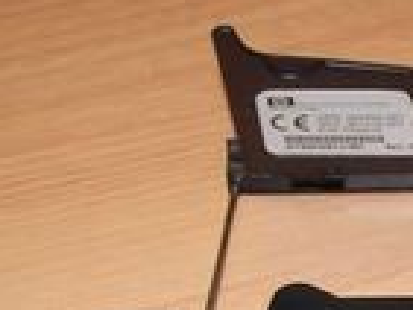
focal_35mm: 170
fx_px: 2030
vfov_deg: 8.6
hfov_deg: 11.3
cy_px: 424
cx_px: 559
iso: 80
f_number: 5
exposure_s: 1/50
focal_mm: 8.2
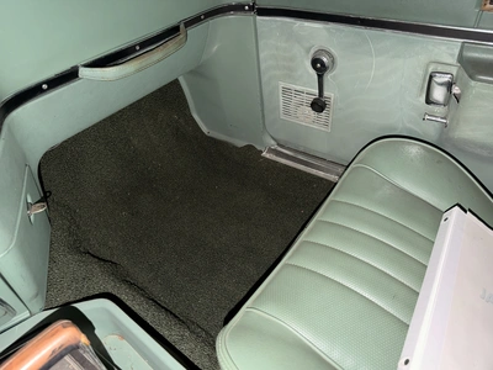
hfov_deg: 71.6
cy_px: 185
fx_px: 342
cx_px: 246
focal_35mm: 24
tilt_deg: -38.4
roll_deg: +5.9
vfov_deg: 56.8
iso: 50
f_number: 1.78
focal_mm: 6.76
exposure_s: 1/4
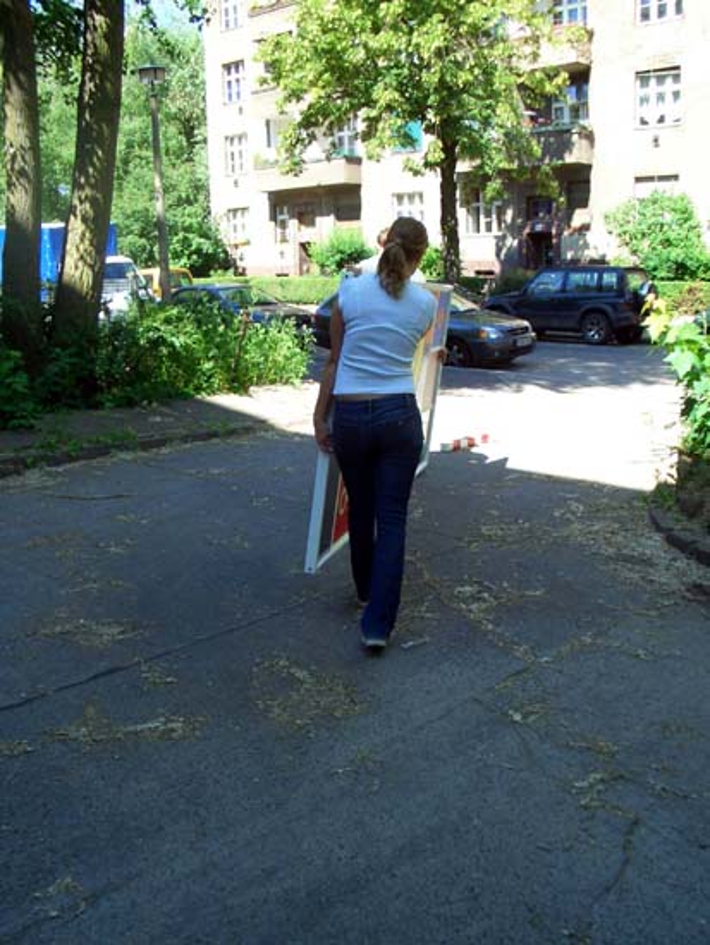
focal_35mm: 35
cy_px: 472
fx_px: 956
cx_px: 355
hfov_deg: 40.7
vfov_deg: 52.6
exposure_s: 1/125
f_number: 4.3
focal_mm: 5.8
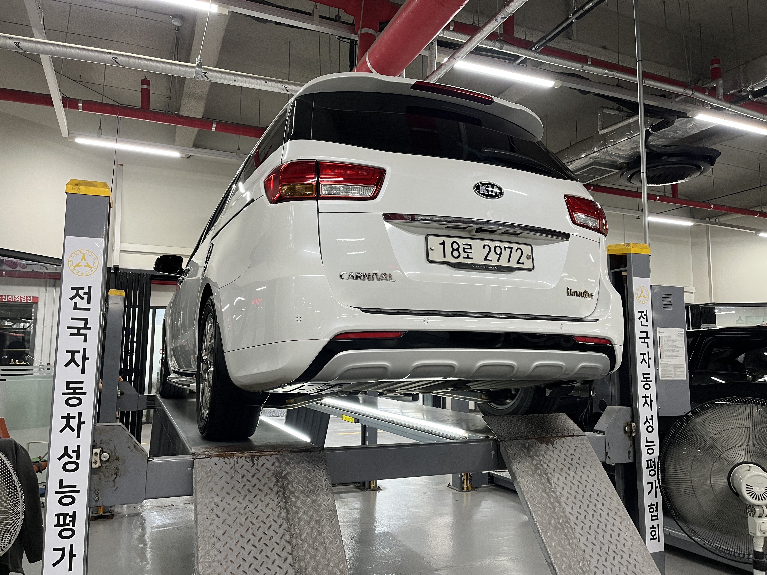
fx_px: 576
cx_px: 384
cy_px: 288
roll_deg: -1.4
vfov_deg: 53.1
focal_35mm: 26
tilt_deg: +3.6
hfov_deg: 67.3
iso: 80
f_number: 1.6
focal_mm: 5.1
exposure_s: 1/60
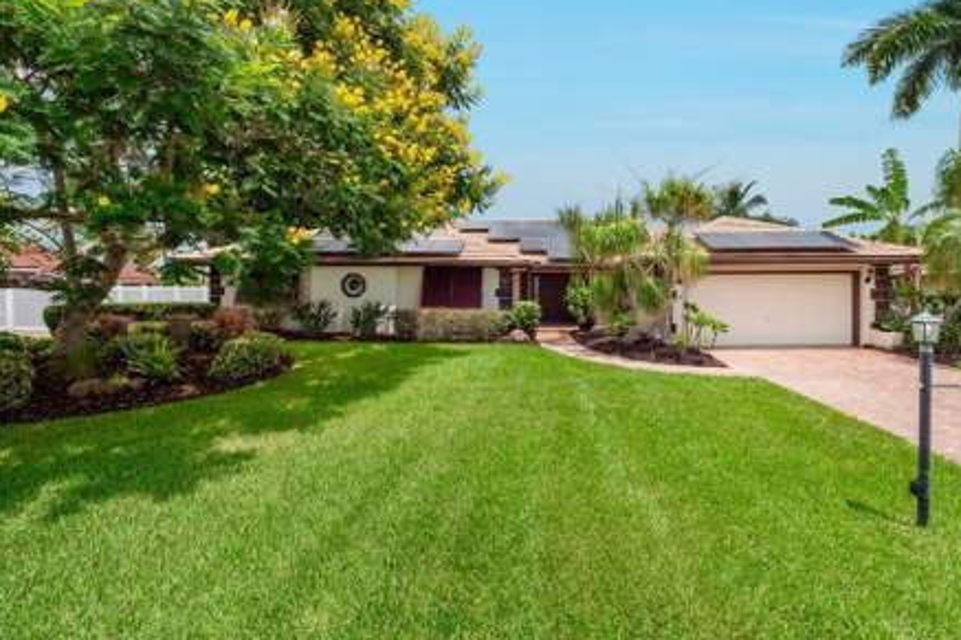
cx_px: 523
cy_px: 297
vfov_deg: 73.6
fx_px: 427
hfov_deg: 96.5
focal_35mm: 16
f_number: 7.1
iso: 200
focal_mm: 7
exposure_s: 1/640
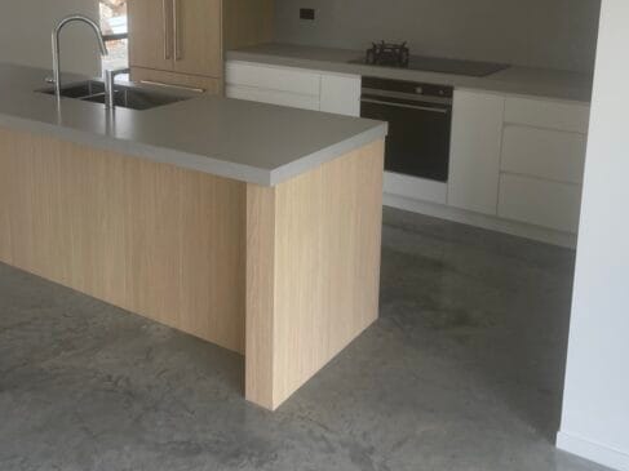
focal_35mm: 41
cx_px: 258
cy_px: 101
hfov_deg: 45.6
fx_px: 745
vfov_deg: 34.2
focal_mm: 4.2
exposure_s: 1/306
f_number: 1.6
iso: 32
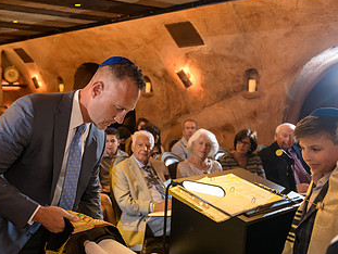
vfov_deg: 33.6
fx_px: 420
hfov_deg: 41.7
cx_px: 62
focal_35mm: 43
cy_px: 145
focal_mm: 24
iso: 1600
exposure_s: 1/100
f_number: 3.2
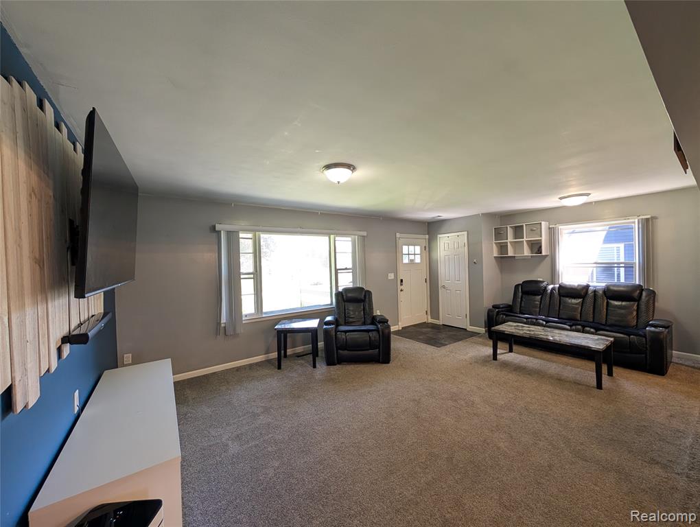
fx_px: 243
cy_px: 264
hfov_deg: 110.5
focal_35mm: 12
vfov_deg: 94.6
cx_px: 350
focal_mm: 2.02
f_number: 1.7
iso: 58
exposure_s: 1/60
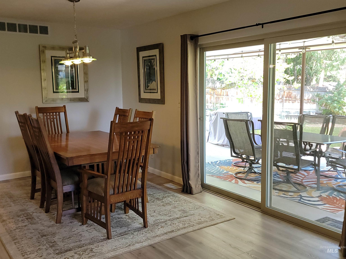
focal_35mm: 24
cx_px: 173
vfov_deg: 56.8
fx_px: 240
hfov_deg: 71.6
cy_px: 130
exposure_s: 1/120
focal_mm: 6.7
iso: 160
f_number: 1.8
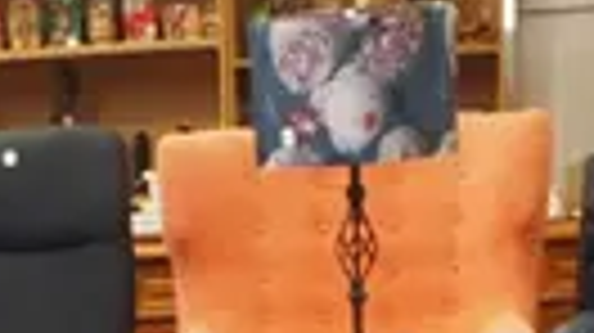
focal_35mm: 152
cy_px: 1588
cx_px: 171
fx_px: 2392
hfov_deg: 14.1
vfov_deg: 5.9
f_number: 5.6
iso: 1000
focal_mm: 9
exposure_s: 1/60
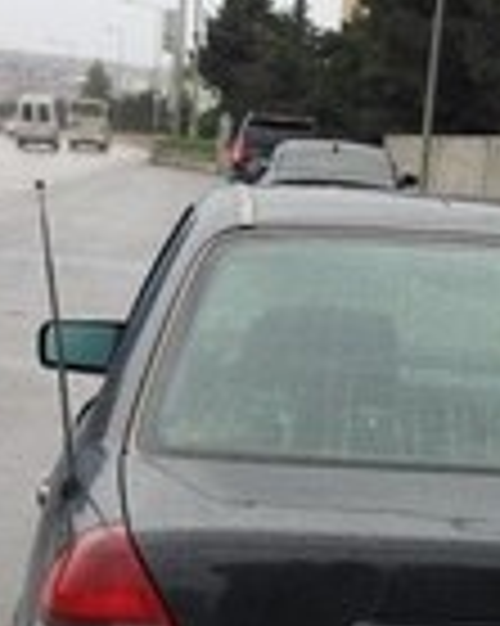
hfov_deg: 13.2
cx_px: 532
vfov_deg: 16.1
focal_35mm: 115
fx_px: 2130
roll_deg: -6.1
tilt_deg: -14.7
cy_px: 743
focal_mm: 4.12
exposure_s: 1/306
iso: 50
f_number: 2.4
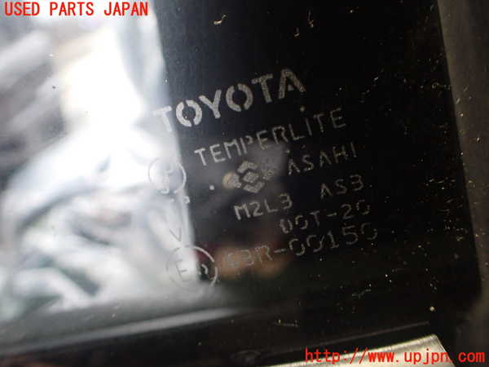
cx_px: 244
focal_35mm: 30
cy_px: 184
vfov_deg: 46.8
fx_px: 424
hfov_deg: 60.0
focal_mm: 5.4
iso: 800
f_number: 2.3
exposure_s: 1/30
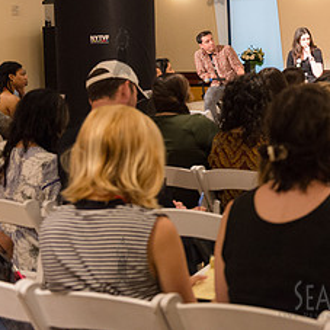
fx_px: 820
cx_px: 403
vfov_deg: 22.4
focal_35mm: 76
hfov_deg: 21.1
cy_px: 50
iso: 2500
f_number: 4
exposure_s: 1/100
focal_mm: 35
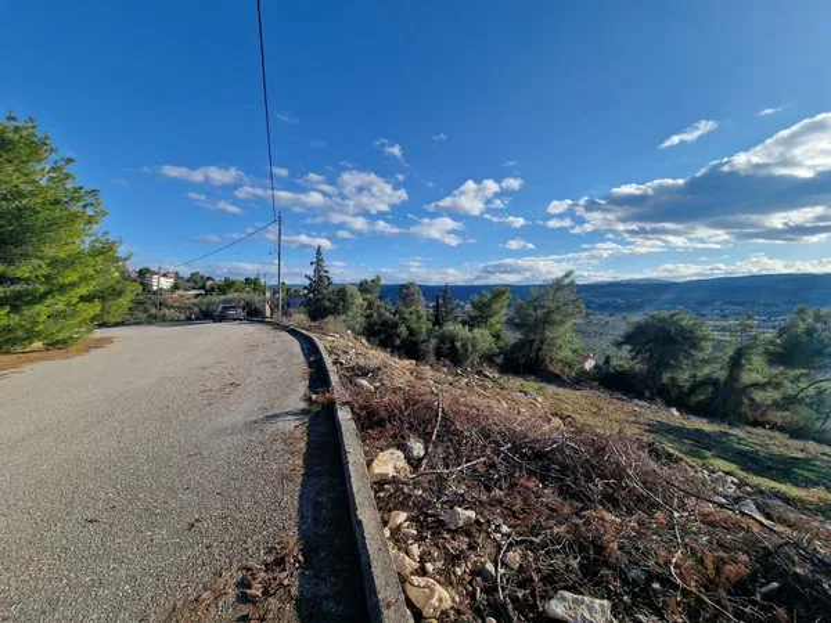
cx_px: 416
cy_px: 312
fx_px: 312
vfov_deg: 89.9
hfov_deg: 106.2
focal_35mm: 13
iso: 50
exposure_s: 1/1908
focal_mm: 2.2
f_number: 2.2
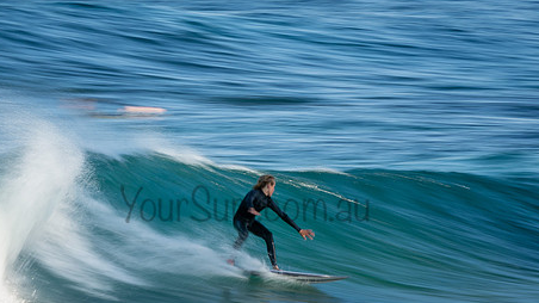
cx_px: 243
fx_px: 11531
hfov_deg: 2.7
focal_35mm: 807
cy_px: 194
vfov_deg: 1.5
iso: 100
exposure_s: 1/20
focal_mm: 400
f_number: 22
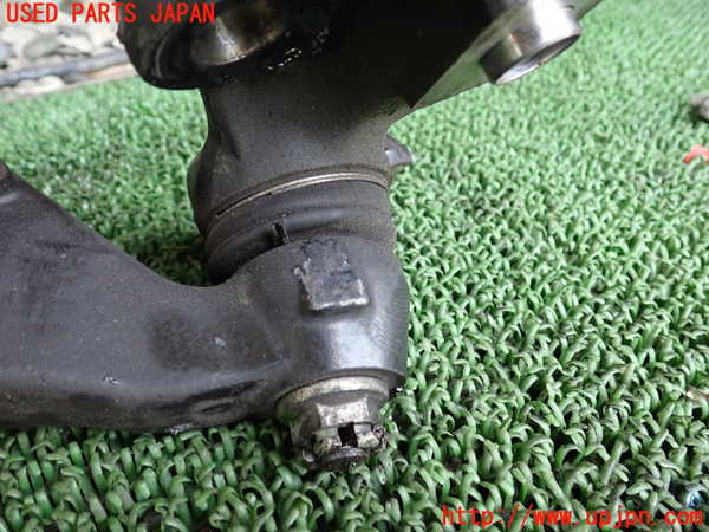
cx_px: 354
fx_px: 614
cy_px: 266
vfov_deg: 46.8
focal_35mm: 30
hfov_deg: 60.0
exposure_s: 1/160
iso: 320
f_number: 2.3
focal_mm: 5.4
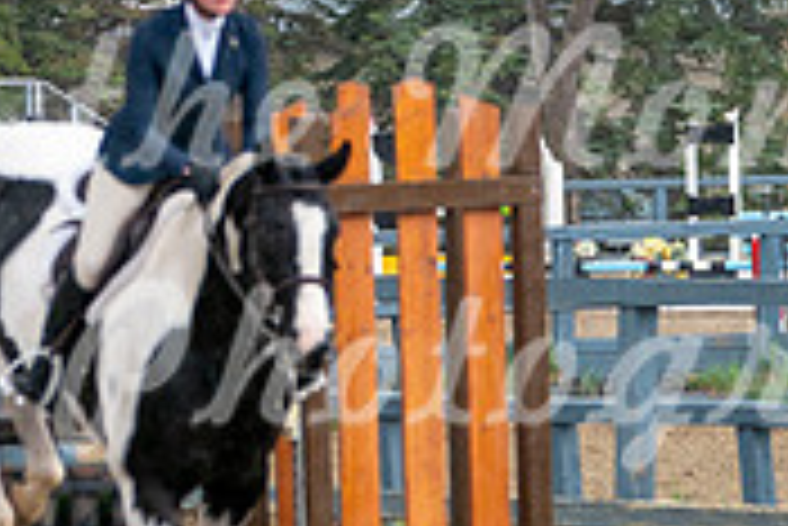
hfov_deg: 3.5
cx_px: -32
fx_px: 12706
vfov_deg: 2.4
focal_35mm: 580
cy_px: 119
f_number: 5.6
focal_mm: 175
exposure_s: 1/1250
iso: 1250
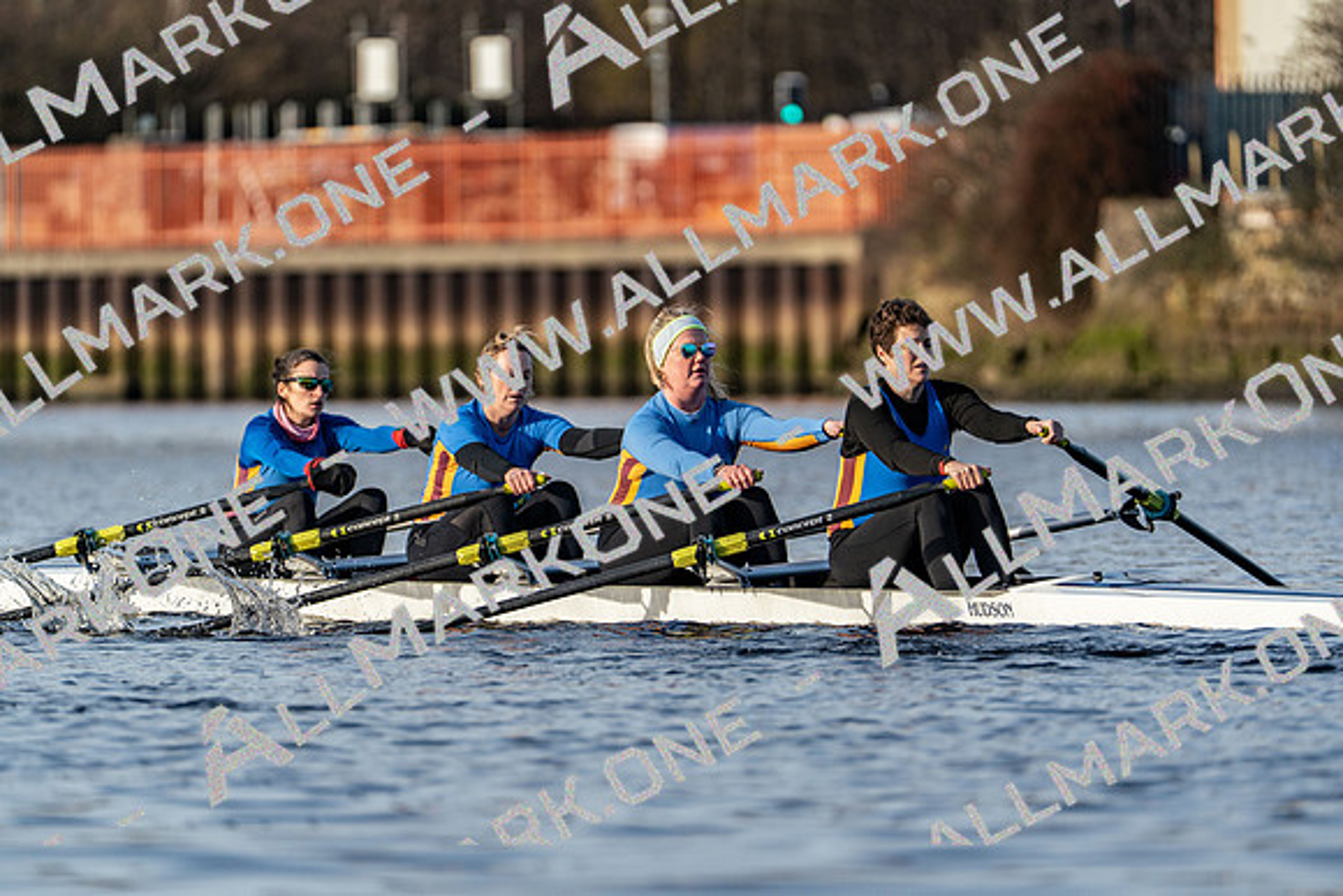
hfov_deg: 4.7
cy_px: 448
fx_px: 16306
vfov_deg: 3.1
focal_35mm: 437
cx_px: 672
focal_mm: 437
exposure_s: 1/2000
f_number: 6.3
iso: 640
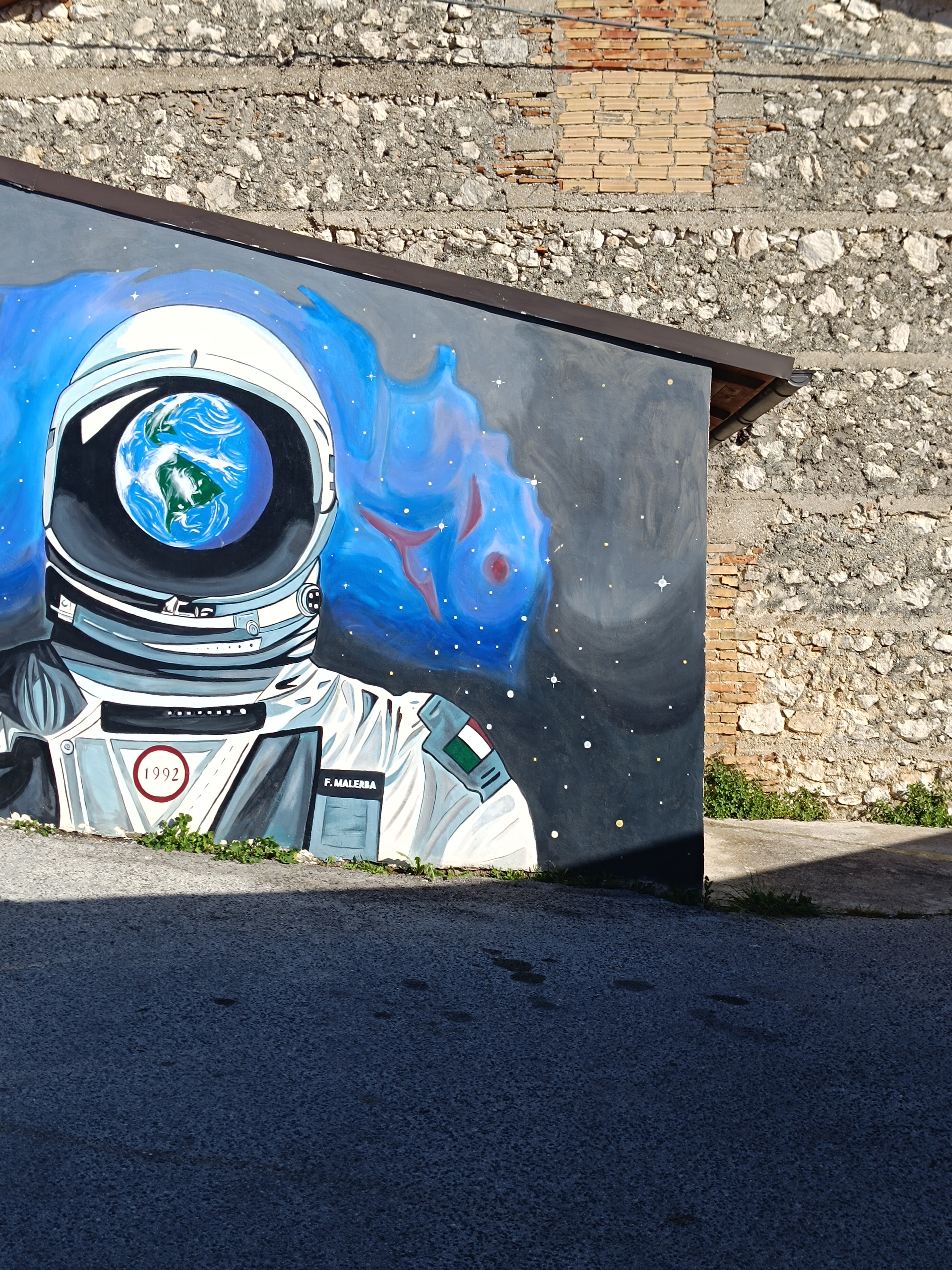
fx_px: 917
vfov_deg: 69.4
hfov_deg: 54.9
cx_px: 490
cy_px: 625
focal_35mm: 25
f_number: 1.88
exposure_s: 1/1290
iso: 54
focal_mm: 5.59
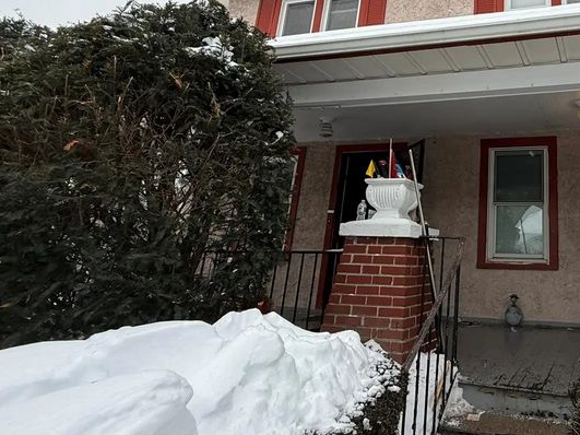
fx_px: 452
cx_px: 499
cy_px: 131
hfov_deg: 58.0
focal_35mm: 27
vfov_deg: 50.0
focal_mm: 2.22
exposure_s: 1/368
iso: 50
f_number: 2.2
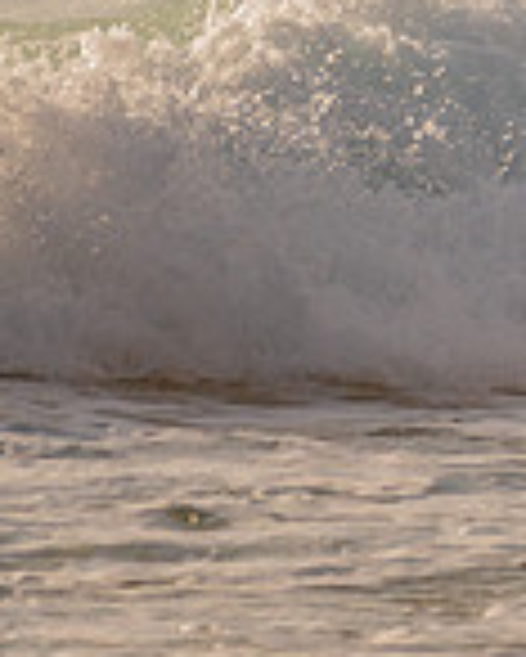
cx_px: 1114
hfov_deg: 0.7
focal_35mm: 2288
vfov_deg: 0.8
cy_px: -24
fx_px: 44477
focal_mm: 500
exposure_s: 1/2000
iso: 160
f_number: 5.6
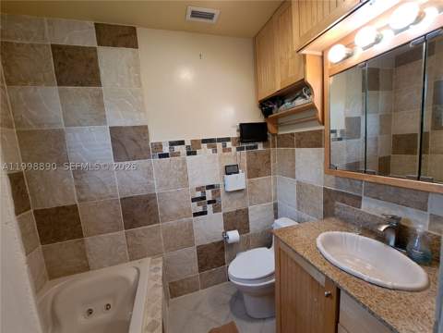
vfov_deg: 89.9
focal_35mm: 13
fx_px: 166
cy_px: 166
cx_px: 222
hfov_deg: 106.2
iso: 50
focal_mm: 1.74
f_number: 2.2
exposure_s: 1/40
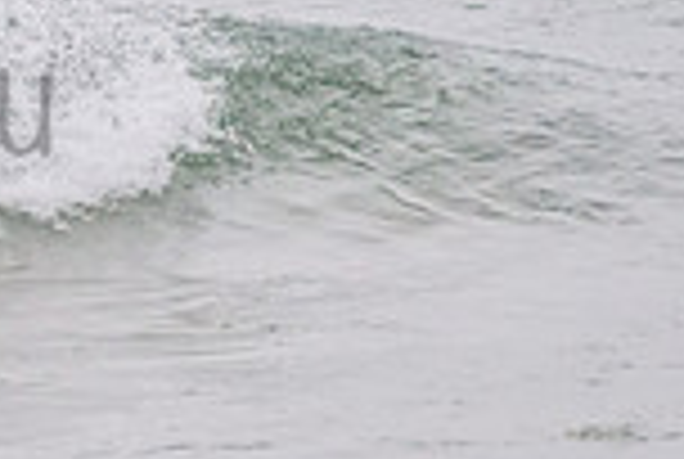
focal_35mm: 2334
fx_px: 44432
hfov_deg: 0.9
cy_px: 52
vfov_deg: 0.6
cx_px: -423
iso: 1000
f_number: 5.6
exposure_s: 1/1000
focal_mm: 500
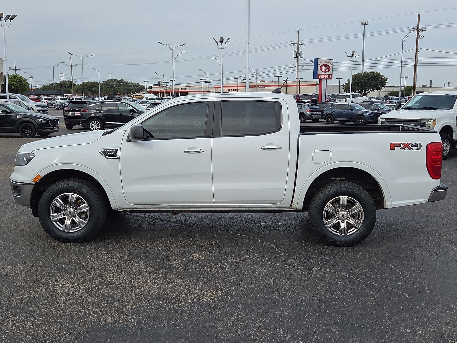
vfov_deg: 36.0
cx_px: 228
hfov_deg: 46.8
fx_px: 528
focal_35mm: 40
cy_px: 172
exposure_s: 1/3333
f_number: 1.8
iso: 76
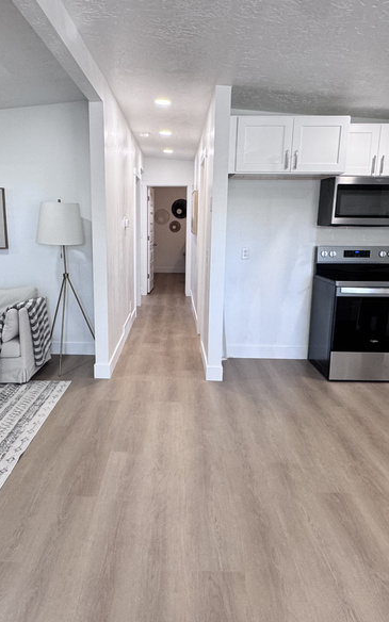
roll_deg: -1.1
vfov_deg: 70.4
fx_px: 441
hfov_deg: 47.2
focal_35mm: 26
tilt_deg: -10.9
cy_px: 307
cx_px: 150
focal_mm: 2.22
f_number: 2.2
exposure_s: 1/99
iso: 160
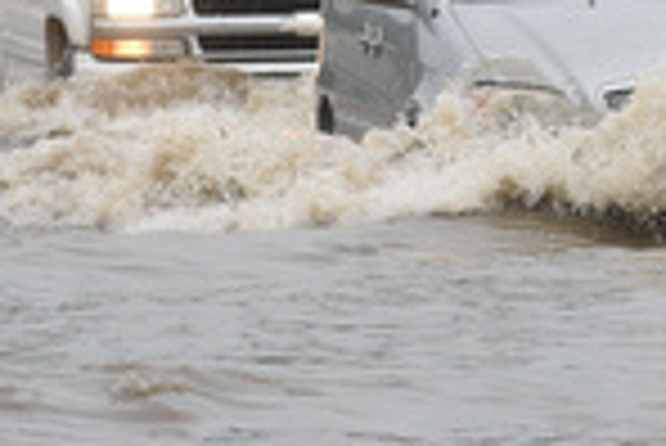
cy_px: 324
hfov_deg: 2.2
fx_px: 16962
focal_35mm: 916
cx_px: 738
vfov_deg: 1.5
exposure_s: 1/800
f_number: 5.6
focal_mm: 170
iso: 640
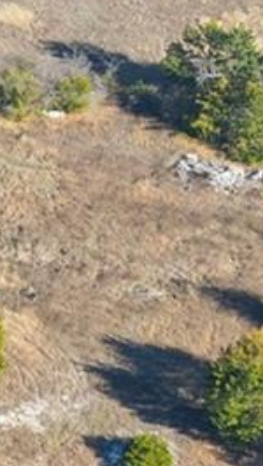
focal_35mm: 201
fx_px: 2487
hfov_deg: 5.8
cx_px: -416
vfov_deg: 10.7
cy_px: 399
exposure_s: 1/120
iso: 100
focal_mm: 12.29
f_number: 7.1
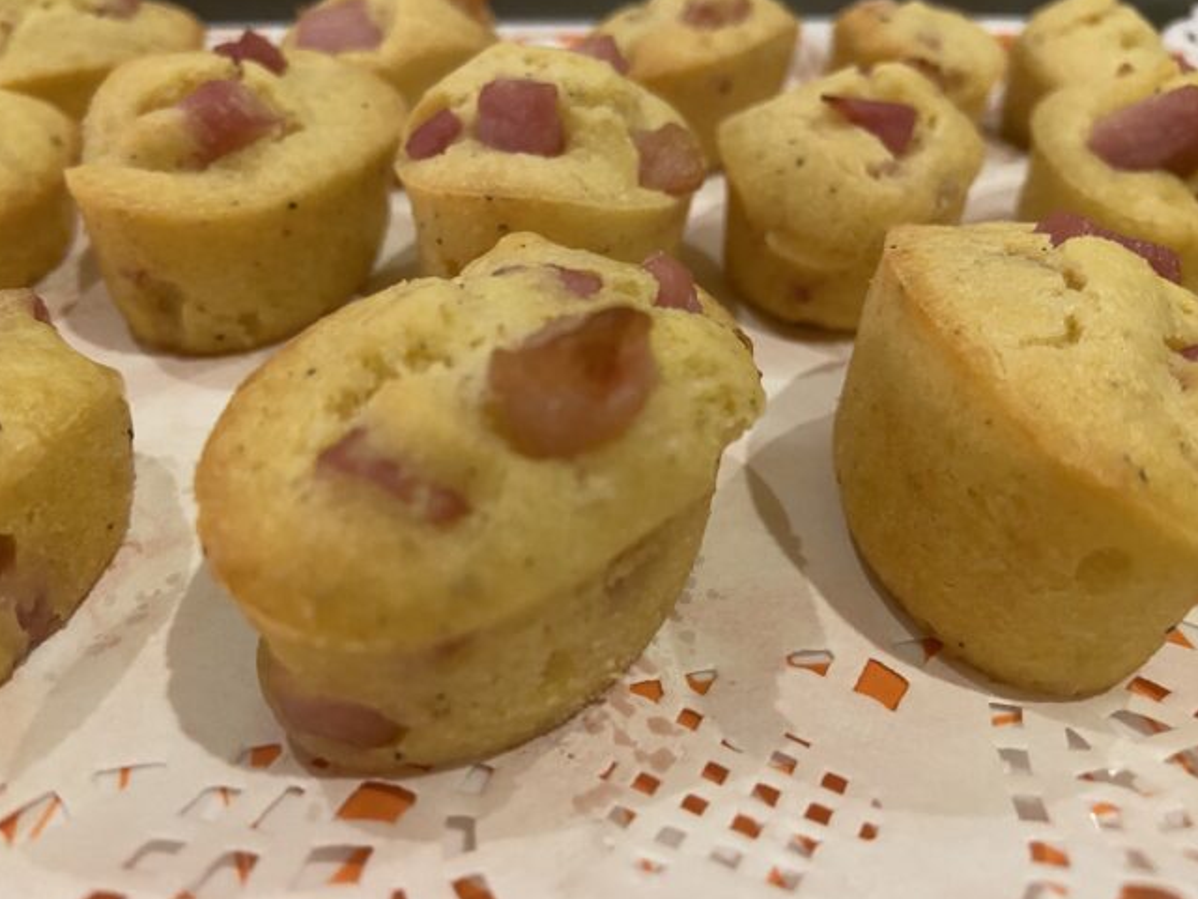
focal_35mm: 26
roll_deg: -3.3
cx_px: 580
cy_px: 458
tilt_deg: -36.2
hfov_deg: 67.3
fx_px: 900
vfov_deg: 53.1
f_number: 1.8
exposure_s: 1/50
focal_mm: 4.25
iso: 500
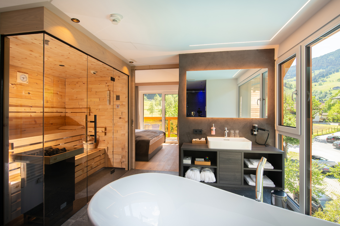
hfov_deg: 90.0
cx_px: 170
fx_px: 170
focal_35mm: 18
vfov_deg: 67.4
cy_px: 113
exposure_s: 1/50
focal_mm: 18
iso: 64
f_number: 6.3
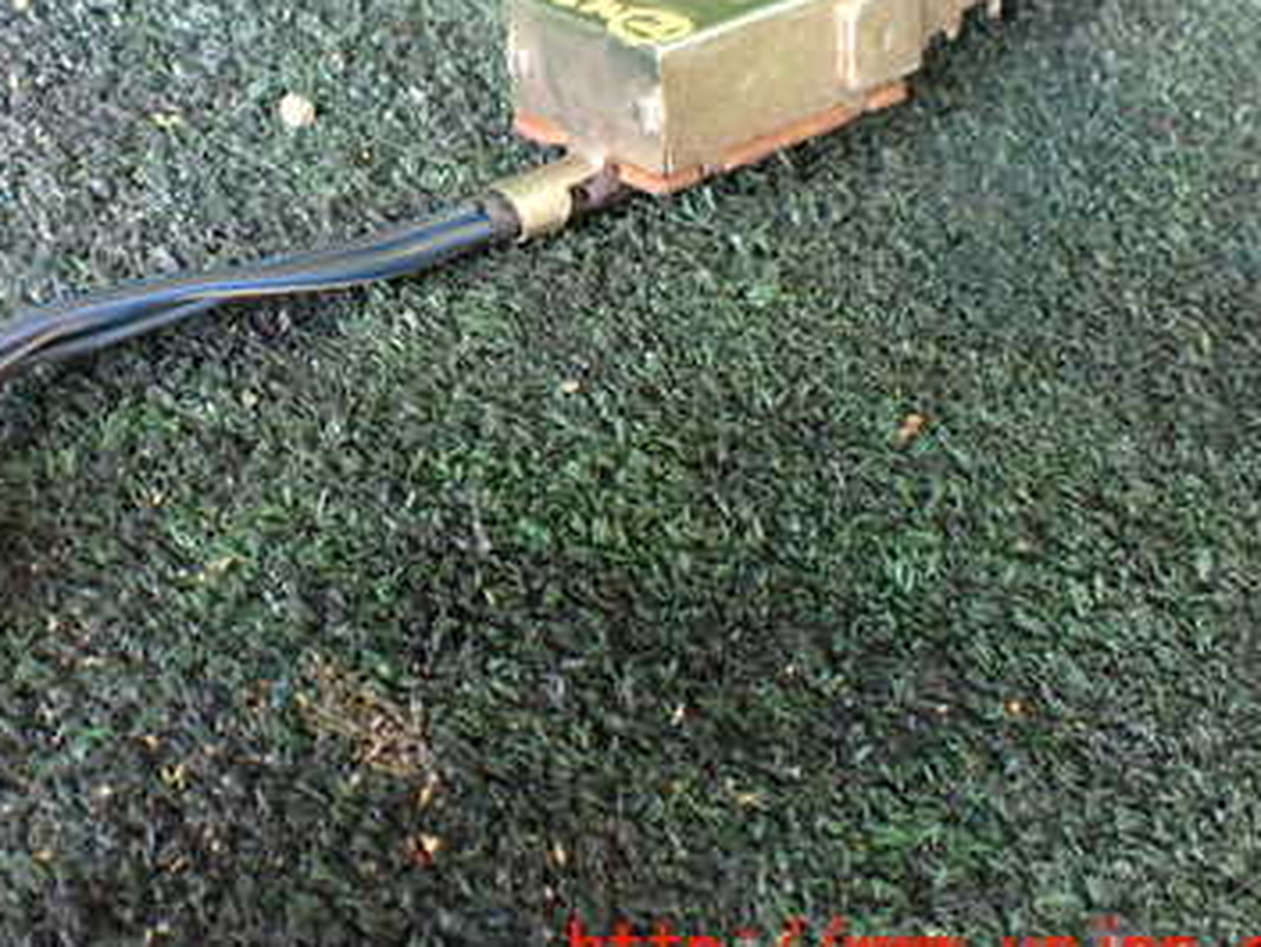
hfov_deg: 36.5
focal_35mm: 51
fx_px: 1858
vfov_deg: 28.0
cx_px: 304
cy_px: 197
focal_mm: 5.4
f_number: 2.3
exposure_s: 1/100
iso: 800
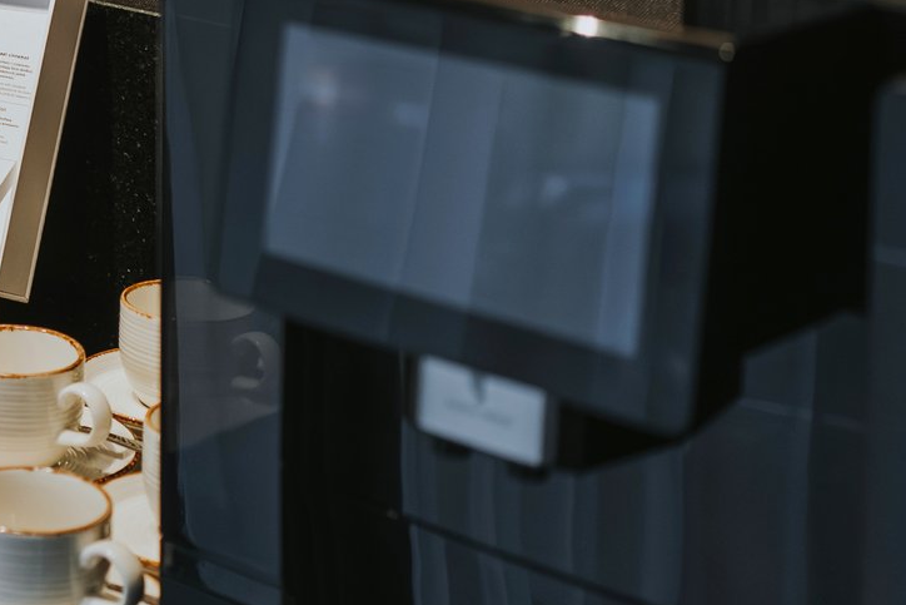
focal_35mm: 99
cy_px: -14
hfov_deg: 19.1
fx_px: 2492
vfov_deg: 13.6
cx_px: -274
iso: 1600
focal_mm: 35
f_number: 2.8
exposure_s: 1/250
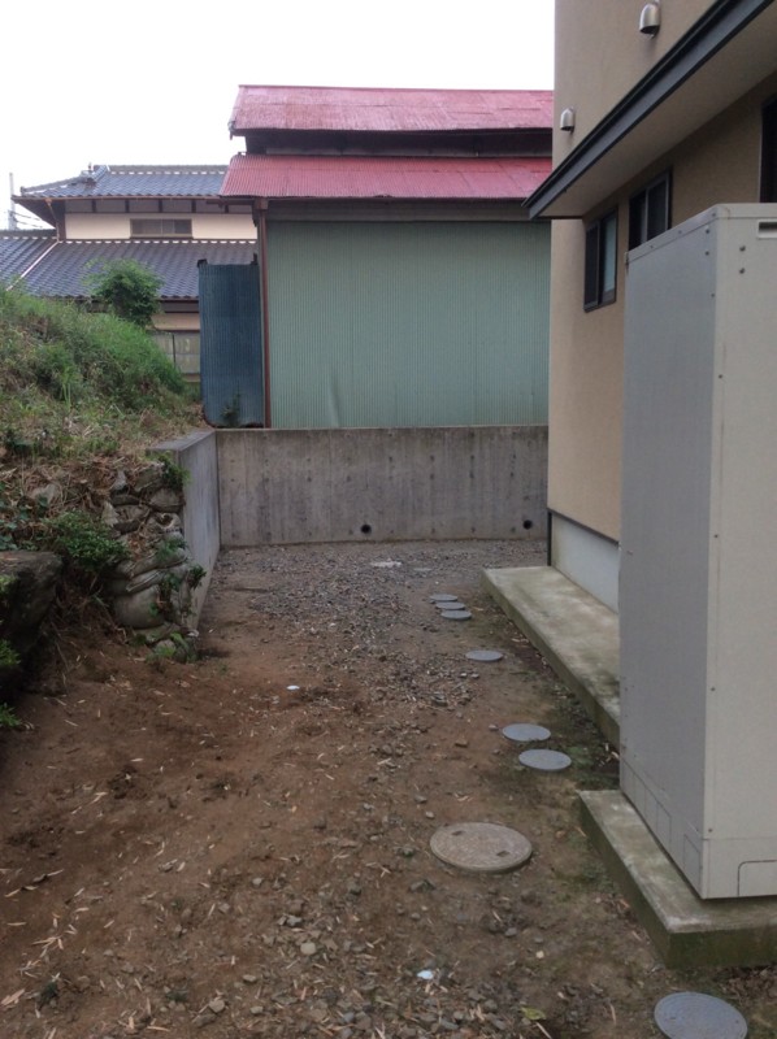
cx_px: 388
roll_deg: +1.7
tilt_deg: -6.8
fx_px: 960
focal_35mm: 32
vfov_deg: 56.9
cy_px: 520
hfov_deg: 44.1
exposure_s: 1/24
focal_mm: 3.3
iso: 50
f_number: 2.4
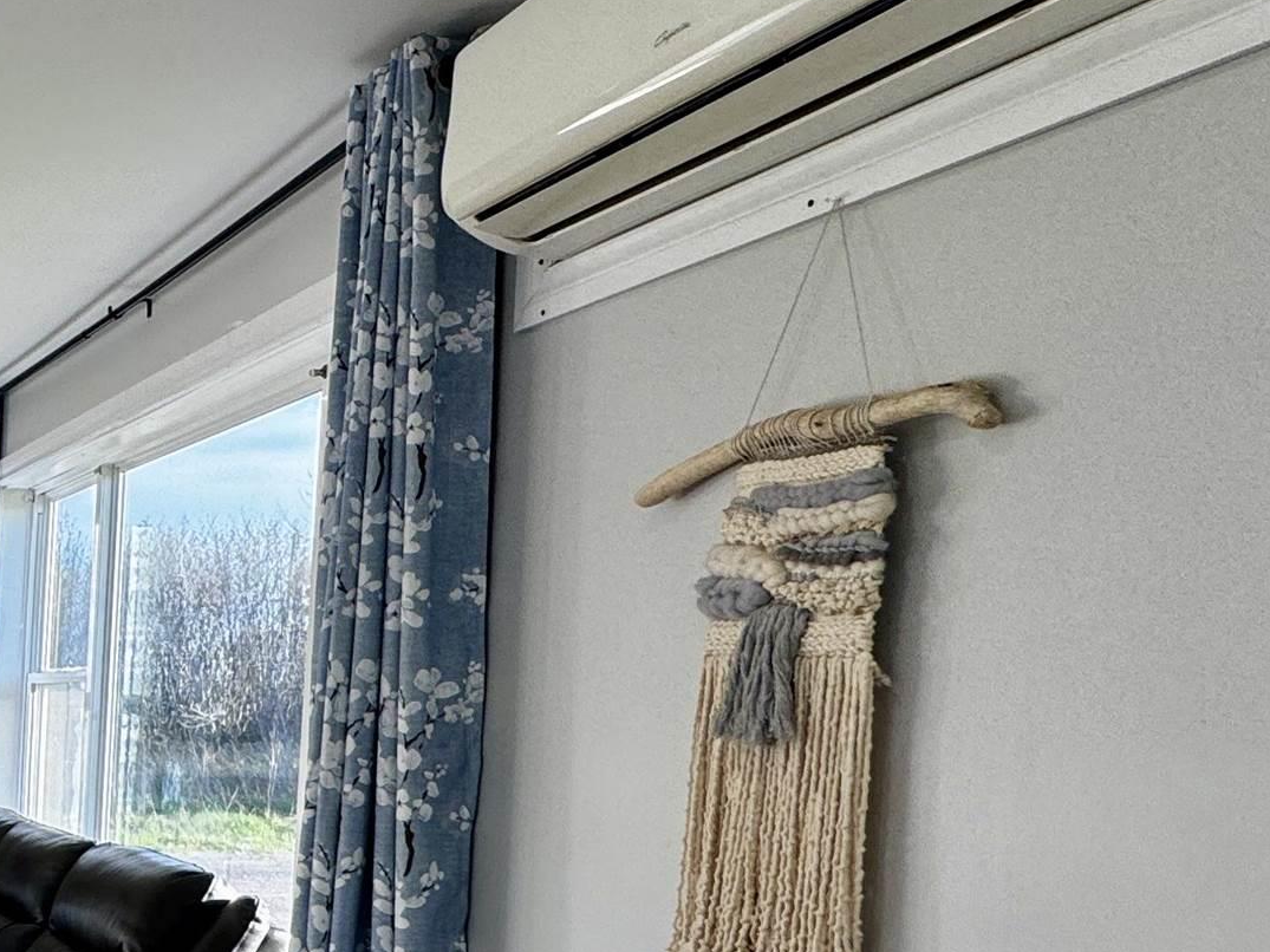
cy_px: 777
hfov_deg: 31.8
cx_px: -487
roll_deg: -1.6
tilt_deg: -3.1
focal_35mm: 40
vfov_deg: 34.7
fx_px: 1467
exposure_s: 1/164
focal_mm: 2.22
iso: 40
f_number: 2.2
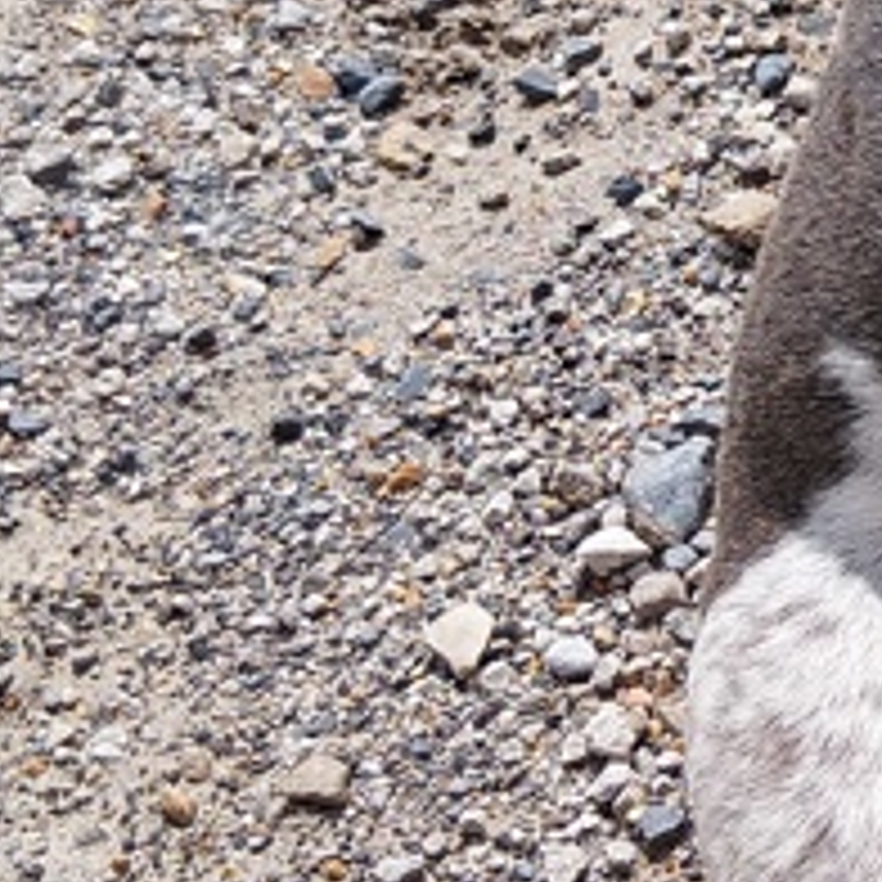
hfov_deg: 13.5
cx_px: 1422
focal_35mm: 120
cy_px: 68
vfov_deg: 14.4
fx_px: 3459
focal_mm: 3.86
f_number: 1.8
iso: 20
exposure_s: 1/669
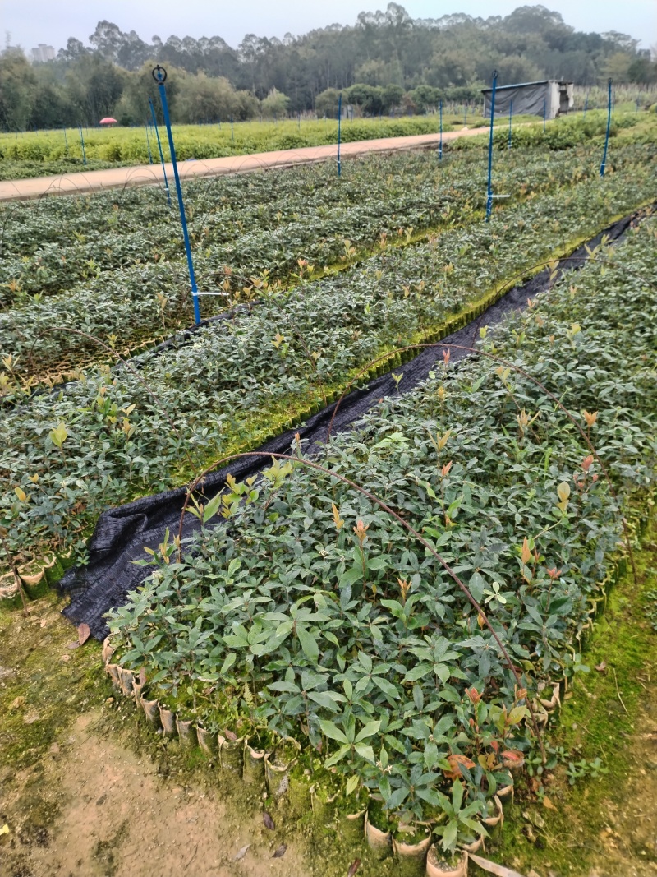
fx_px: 658
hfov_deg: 53.1
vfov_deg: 67.3
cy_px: 438
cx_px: 328
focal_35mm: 26
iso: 67
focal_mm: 4.26
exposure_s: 1/120
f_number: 1.8
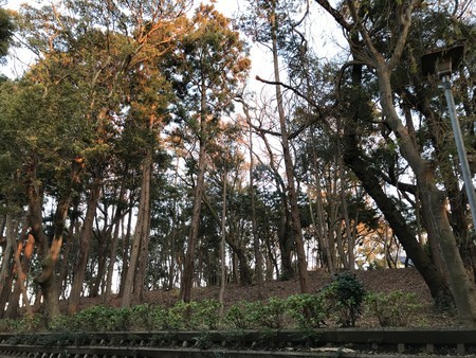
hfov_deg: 63.4
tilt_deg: +23.0
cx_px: 238
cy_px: 179
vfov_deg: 49.8
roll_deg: -1.7
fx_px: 385
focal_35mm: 28
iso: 20
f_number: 1.8
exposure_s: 1/40
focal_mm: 3.99
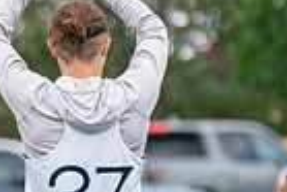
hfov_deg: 2.6
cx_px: 37
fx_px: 6400
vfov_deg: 1.7
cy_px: 174
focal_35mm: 802
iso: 640
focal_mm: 136
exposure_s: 1/3200
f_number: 2.8
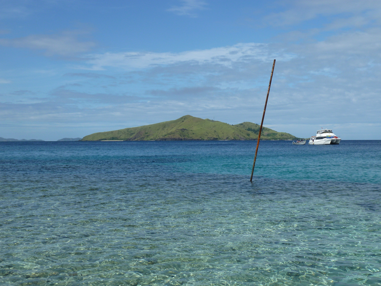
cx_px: 190
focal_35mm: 48
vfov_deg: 30.3
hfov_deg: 39.7
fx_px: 528
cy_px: 143
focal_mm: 7.9
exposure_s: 1/400
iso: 80
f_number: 5.6
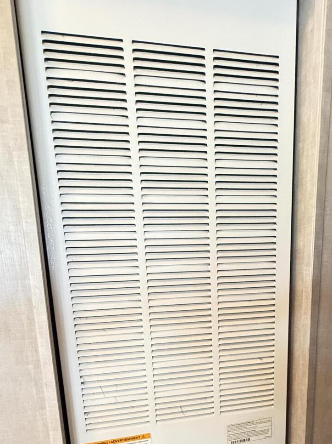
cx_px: 169
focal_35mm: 29
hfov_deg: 48.2
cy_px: 379
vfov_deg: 55.5
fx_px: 371
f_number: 2.2
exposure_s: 1/60
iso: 640
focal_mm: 2.22
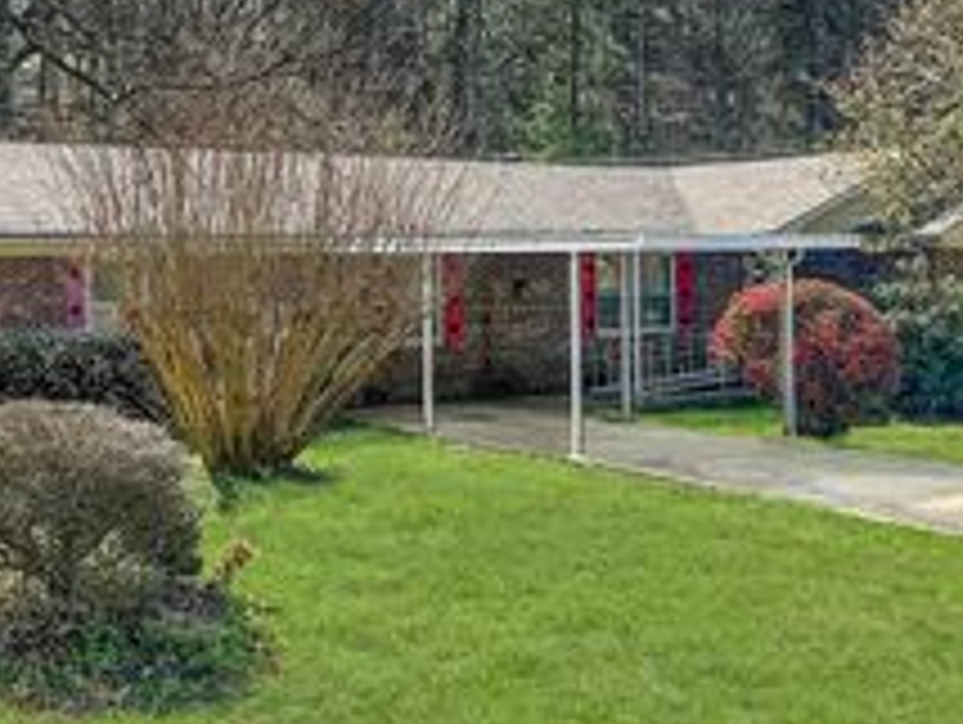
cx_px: 400
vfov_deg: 25.9
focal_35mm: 56
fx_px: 1560
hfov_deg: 34.2
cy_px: 200
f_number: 1.78
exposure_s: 1/1779
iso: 80
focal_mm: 6.86
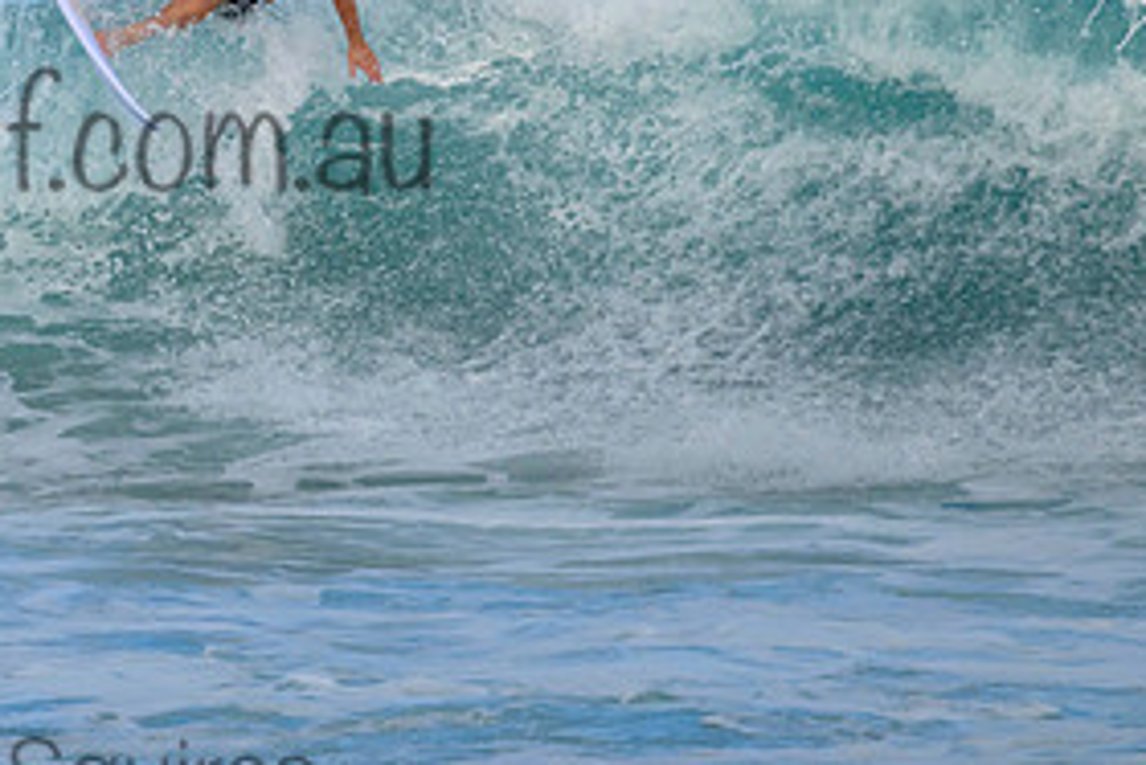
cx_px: 0
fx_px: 52805
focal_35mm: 1658
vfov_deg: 0.8
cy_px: 96
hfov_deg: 1.2
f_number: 11
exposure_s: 1/1600
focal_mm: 800
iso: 1250
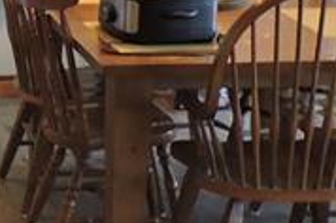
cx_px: -279
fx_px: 1342
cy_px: -8
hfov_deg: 12.9
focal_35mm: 144
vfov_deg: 9.4
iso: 280
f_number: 3
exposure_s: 1/30
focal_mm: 4.3
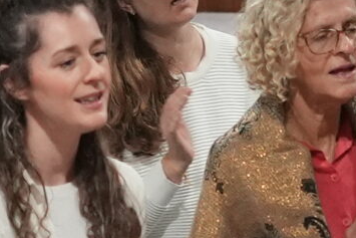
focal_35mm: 361
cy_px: 528
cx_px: 399
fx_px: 3571
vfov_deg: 3.8
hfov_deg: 5.7
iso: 6400
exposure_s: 1/200
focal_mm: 50
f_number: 2.2
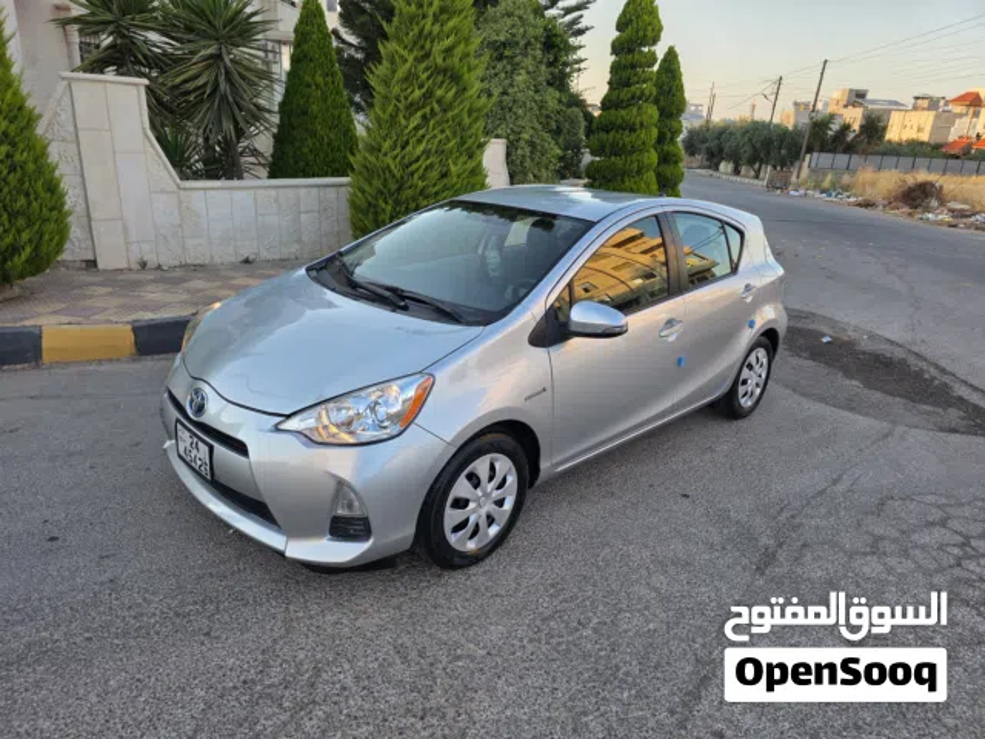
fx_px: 654
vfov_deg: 58.9
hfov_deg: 73.9
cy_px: 370
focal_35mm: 23
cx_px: 492
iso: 50
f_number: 1.7
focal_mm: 6.3
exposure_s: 1/359
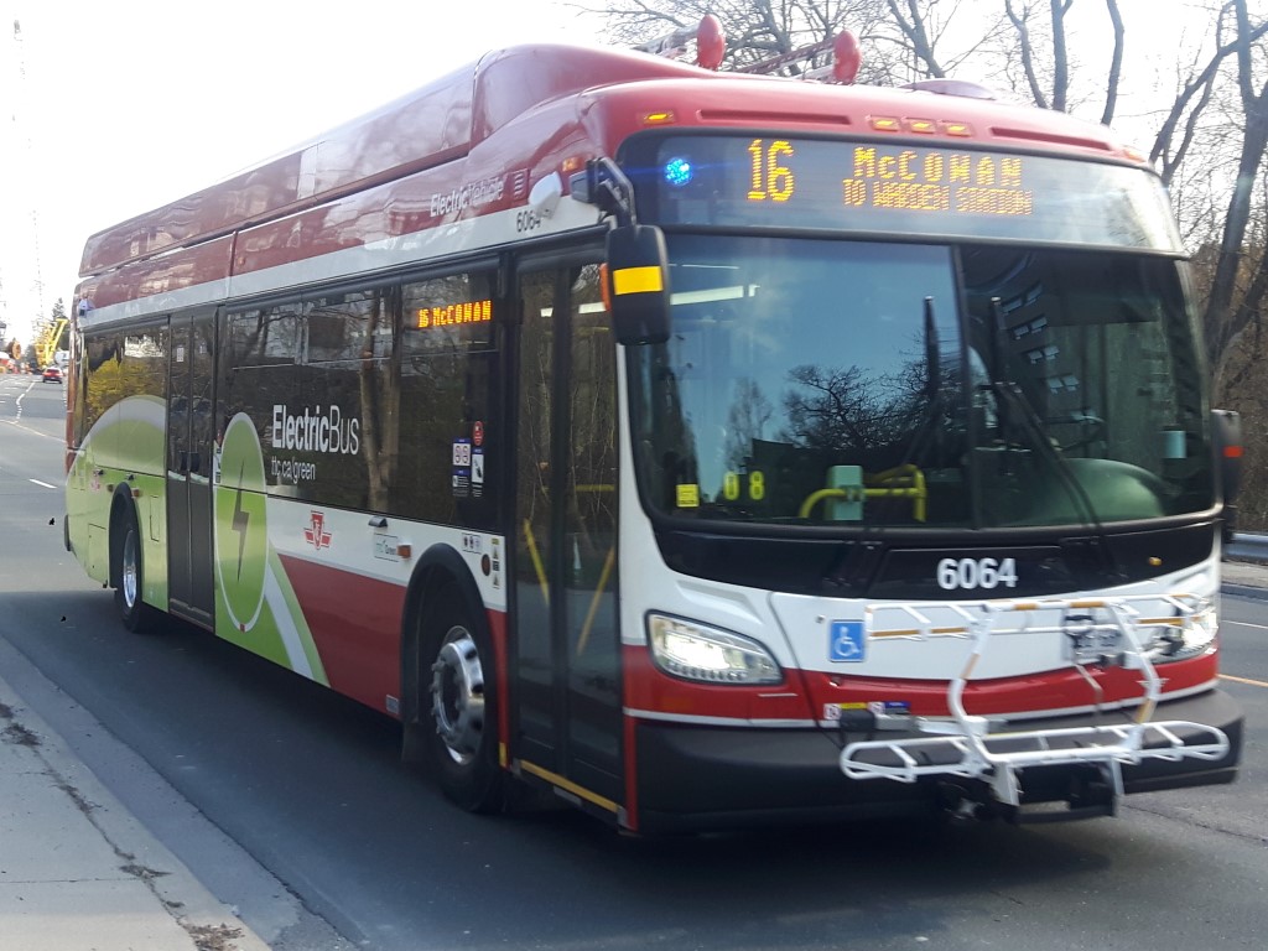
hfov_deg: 58.4
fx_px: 1136
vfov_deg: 45.4
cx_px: 634
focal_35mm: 31
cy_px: 476
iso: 40
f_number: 1.9
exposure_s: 1/225
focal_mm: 3.7
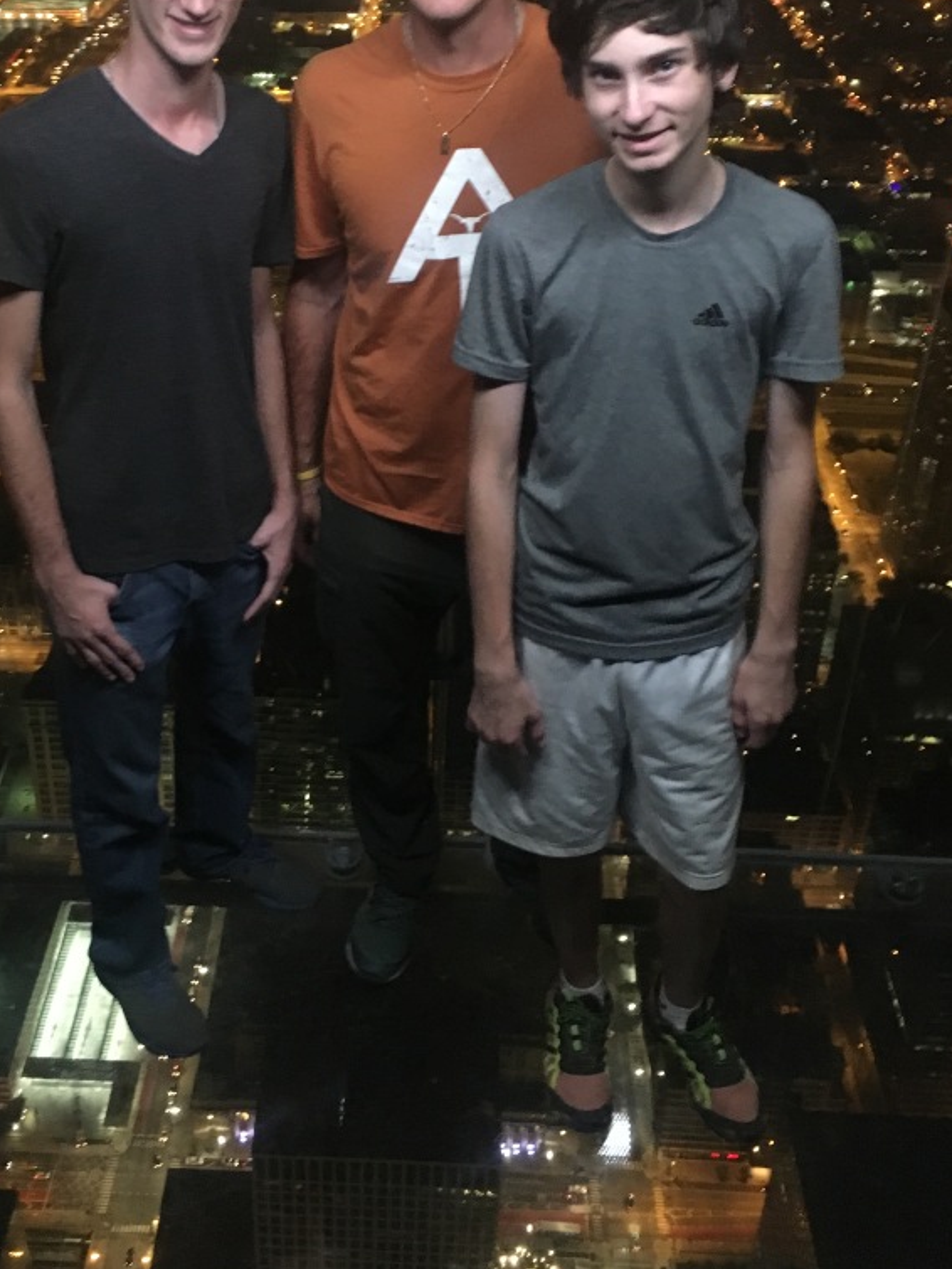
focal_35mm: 41
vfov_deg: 45.3
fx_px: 1503
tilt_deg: -31.0
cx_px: 375
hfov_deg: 35.0
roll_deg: +0.6
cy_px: 459
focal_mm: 4.15
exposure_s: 1/15
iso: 400
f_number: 2.2
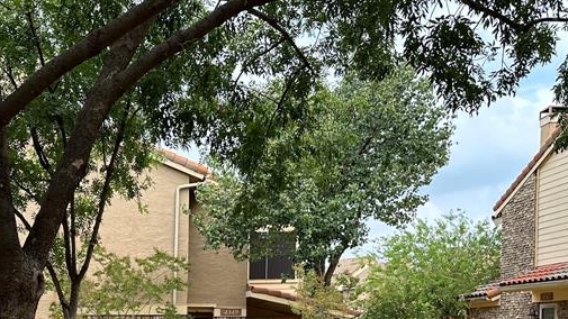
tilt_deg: -4.6
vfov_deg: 21.0
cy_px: 389
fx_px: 798
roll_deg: +0.0
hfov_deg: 37.7
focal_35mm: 53
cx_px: 112
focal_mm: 6.86
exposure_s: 1/1256
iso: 80
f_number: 1.78
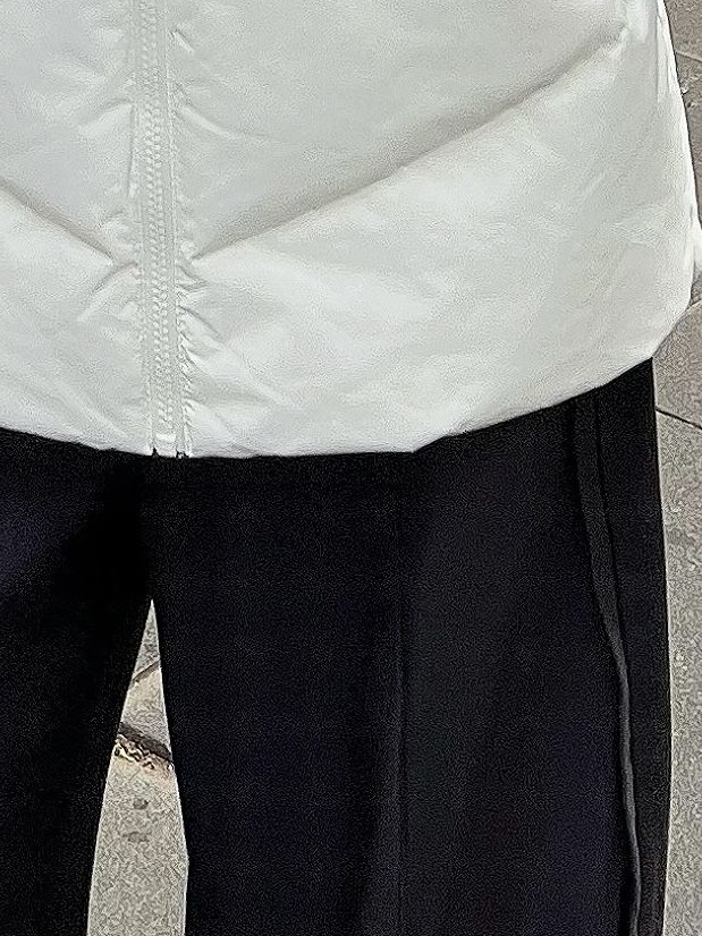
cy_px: -952
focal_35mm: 113
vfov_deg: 14.4
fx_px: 3057
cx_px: 147
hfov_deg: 13.0
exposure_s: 1/121
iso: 64
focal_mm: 5.7
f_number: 1.5
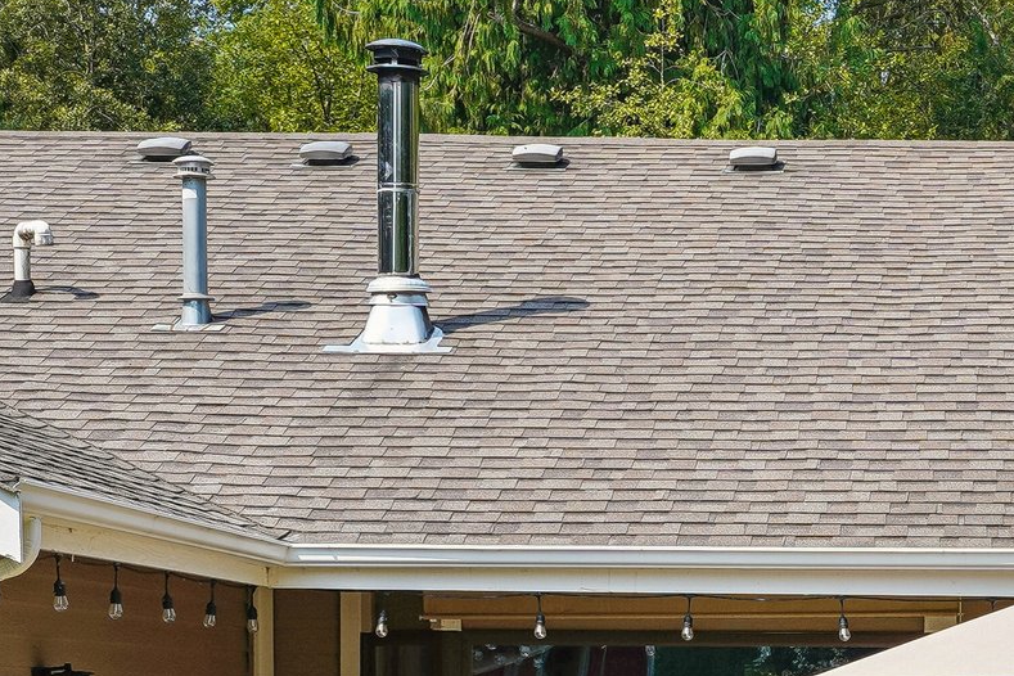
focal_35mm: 109
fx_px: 3070
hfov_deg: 18.0
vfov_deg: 12.3
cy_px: 778
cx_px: 1162
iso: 100
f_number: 8
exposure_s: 1/125
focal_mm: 28
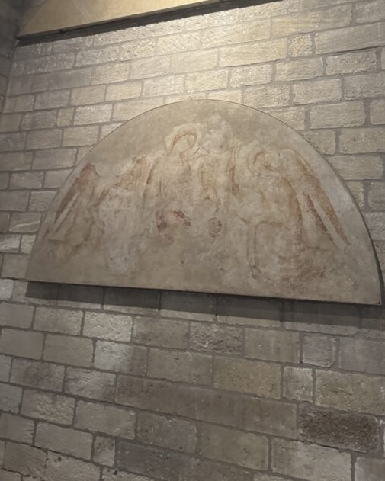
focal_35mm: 38
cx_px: 225
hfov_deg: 39.1
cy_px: 97
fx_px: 541
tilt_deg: +23.2
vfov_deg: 45.5
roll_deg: -2.8
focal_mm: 6.76
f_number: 1.78
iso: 640
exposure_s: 1/33
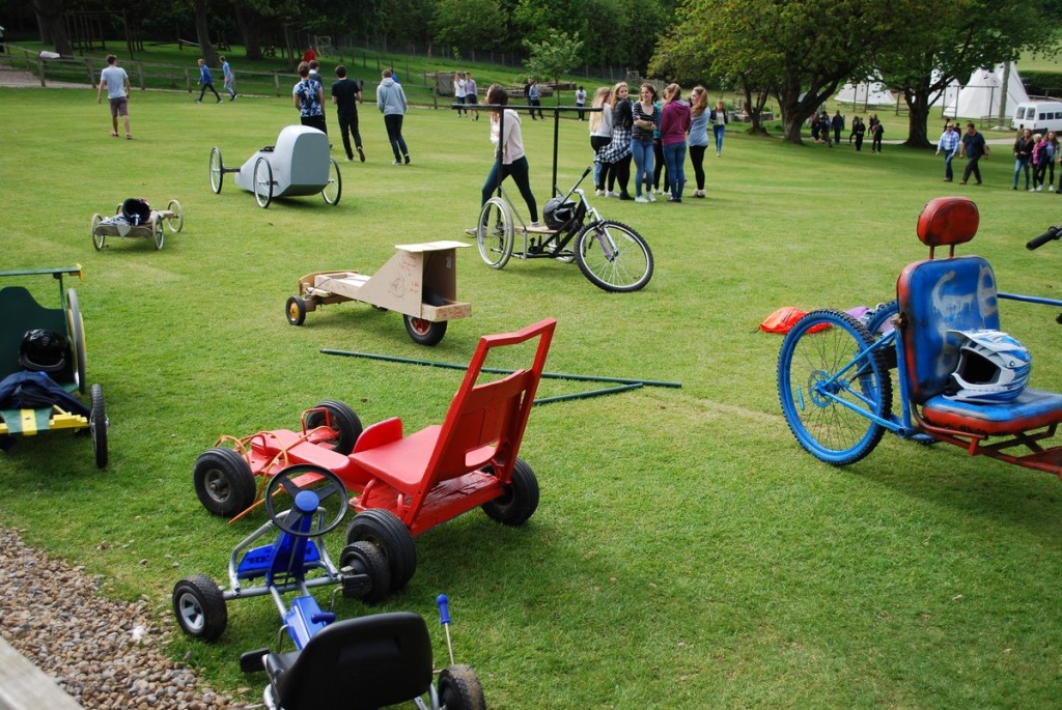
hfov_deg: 57.2
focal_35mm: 33
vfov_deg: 40.1
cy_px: 355
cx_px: 531
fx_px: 974
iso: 200
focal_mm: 22
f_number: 4
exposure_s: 1/1000
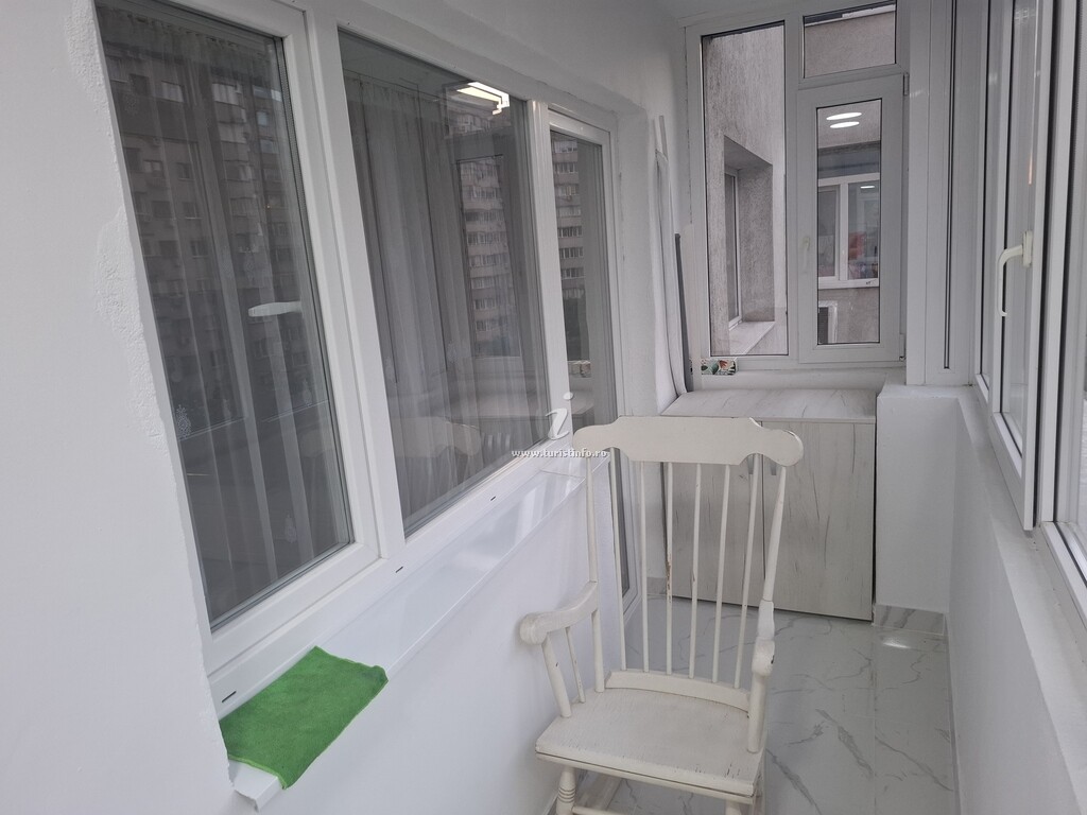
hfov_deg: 73.9
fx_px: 722
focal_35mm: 23
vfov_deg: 58.9
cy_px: 408
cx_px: 544
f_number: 1.8
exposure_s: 1/100
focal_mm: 5.54
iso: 160
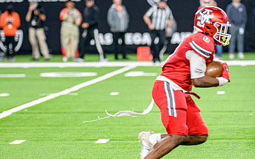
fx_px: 2134
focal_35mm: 307
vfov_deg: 4.3
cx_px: 173
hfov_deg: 6.8
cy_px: 90
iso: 1250
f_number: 2.8
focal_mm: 180
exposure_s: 1/400
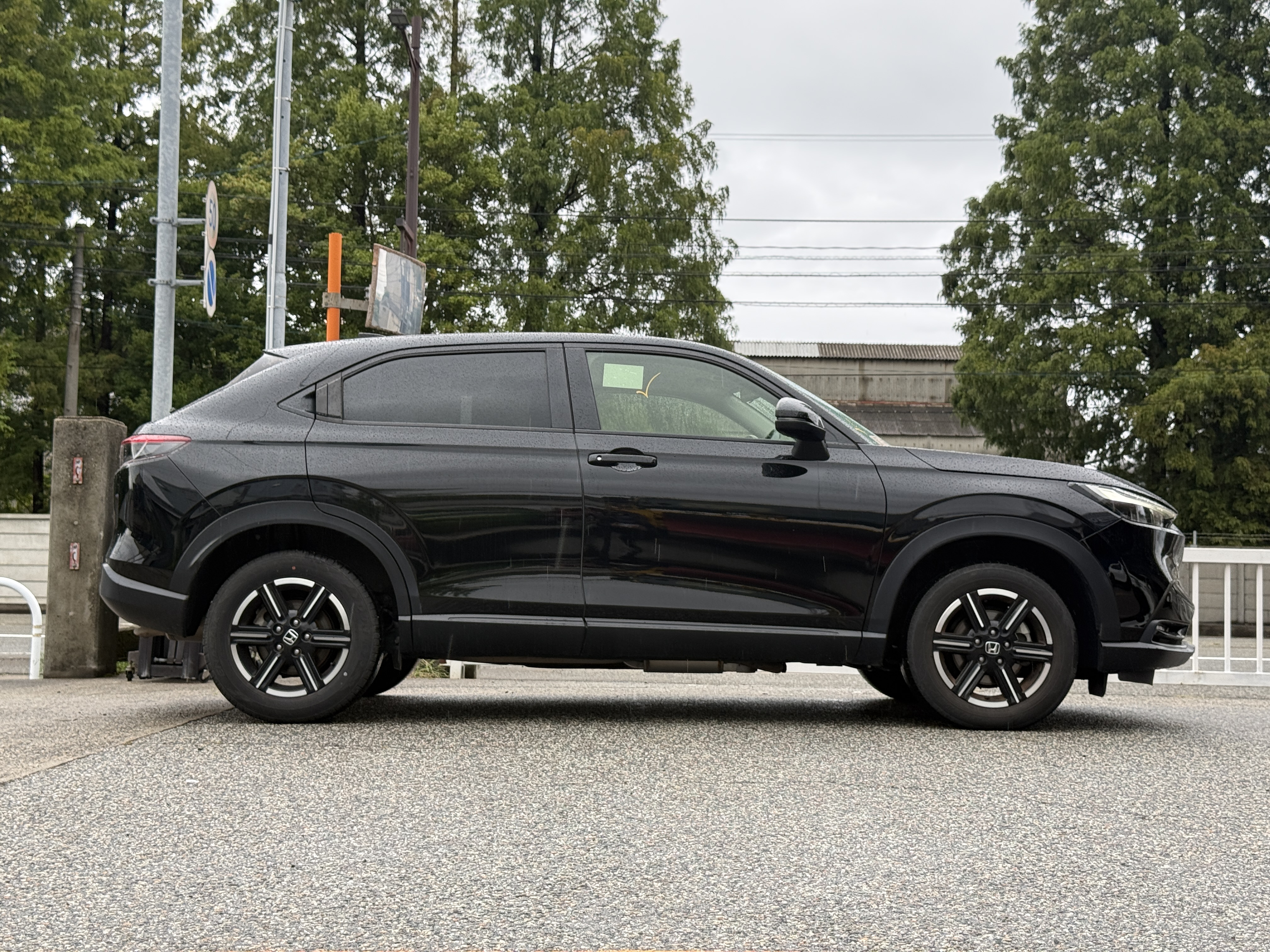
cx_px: 635
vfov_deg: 30.3
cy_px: 476
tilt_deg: +3.6
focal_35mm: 48
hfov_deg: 39.7
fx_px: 1761
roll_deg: -1.2
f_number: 1.78
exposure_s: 1/207
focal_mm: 6.76
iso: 50
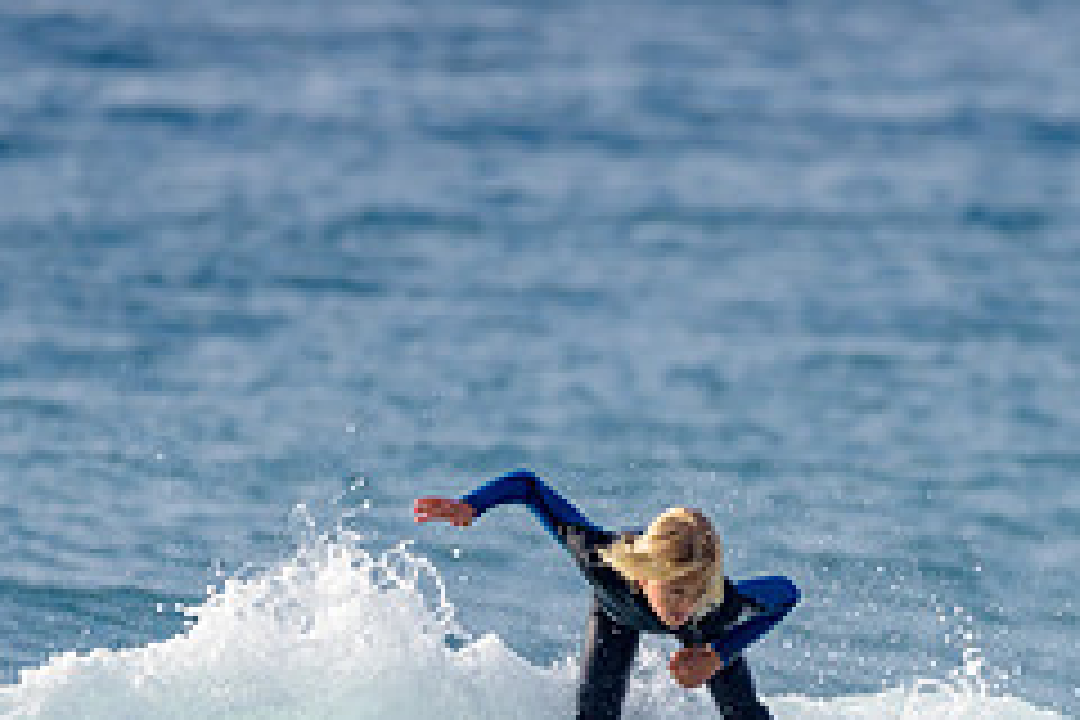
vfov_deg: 0.9
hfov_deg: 1.4
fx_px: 44457
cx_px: 648
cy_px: 731
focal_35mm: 1482
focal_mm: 500
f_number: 5.6
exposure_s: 1/2000
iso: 220
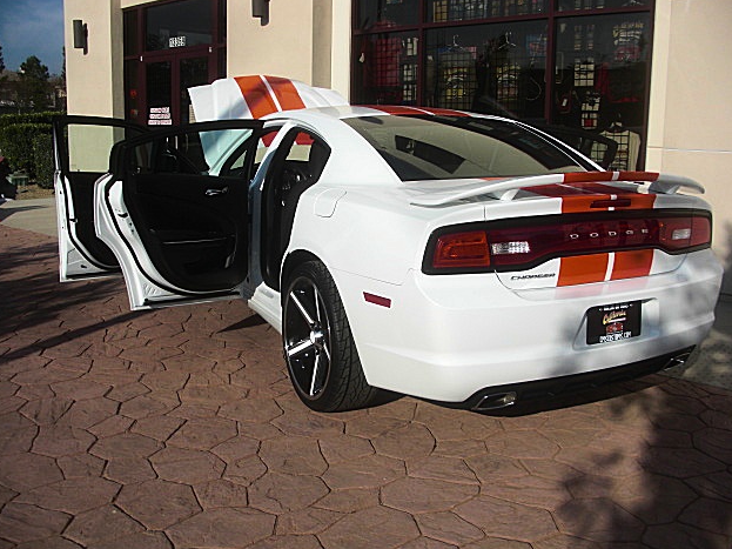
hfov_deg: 50.1
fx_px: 782
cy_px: 269
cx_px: 368
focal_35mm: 37
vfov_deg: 38.7
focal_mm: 6.3
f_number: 7.9
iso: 50
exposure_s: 1/200
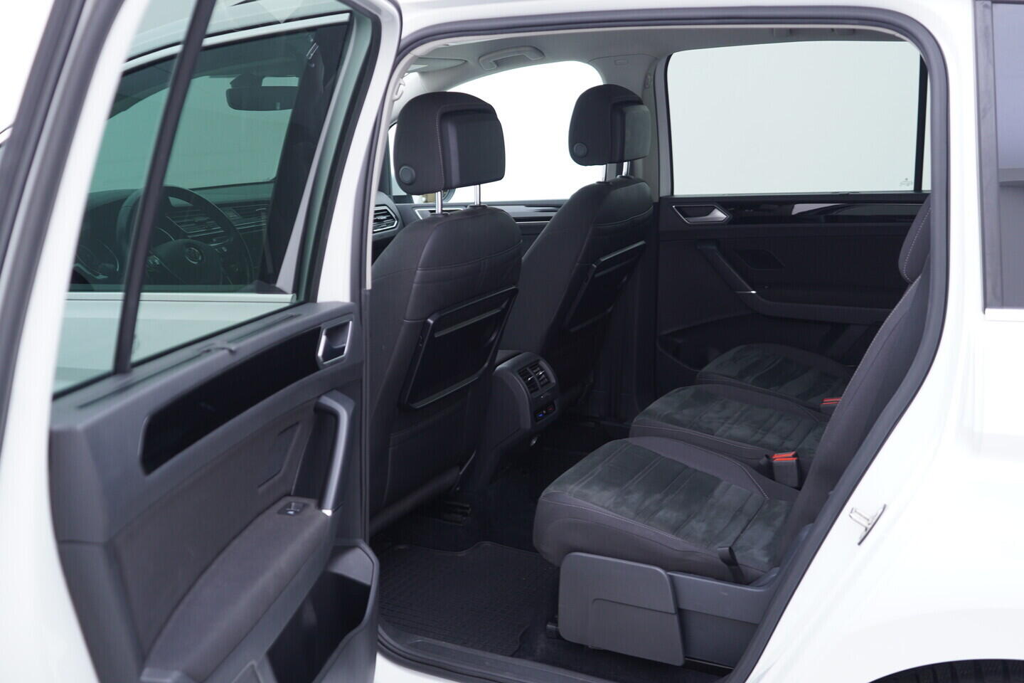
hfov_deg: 53.1
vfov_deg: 36.9
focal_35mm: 36
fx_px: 1024
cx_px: 512
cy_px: 342
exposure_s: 1/40
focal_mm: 24
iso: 160
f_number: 2.8
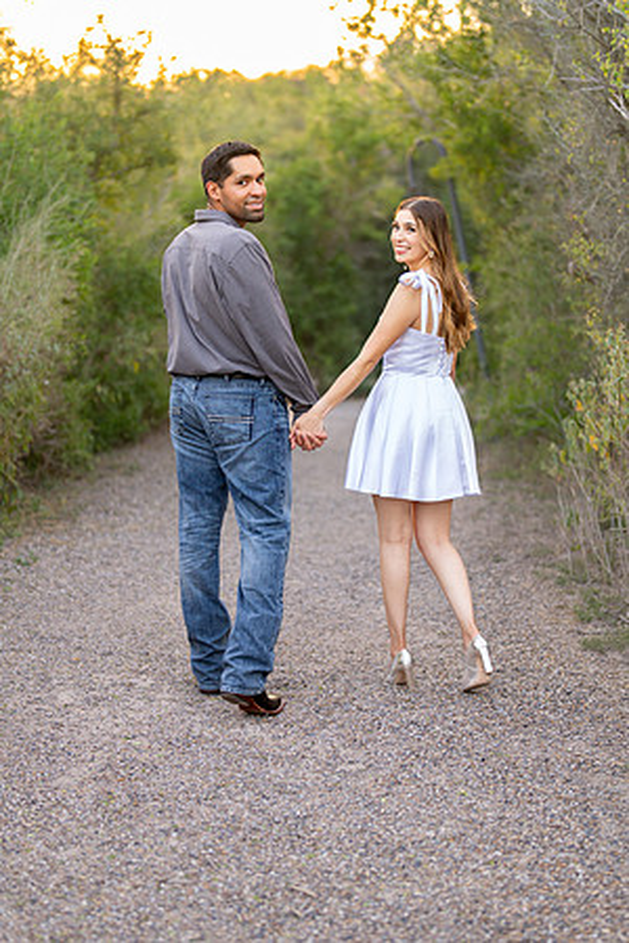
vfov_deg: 27.0
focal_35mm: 75
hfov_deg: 18.2
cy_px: 472
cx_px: 314
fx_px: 1965
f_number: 1.2
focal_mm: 50
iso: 200
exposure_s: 1/320
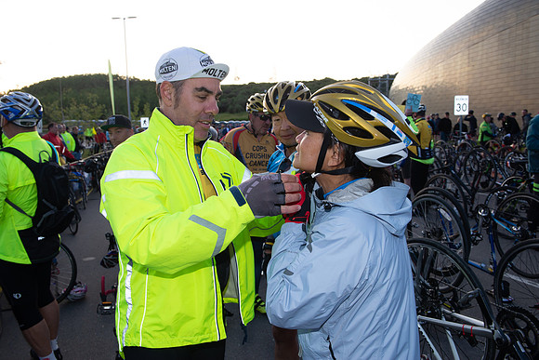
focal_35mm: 29
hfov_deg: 63.6
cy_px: 180
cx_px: 270
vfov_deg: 45.0
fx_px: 434
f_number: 8
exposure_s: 1/100
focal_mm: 29
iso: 640
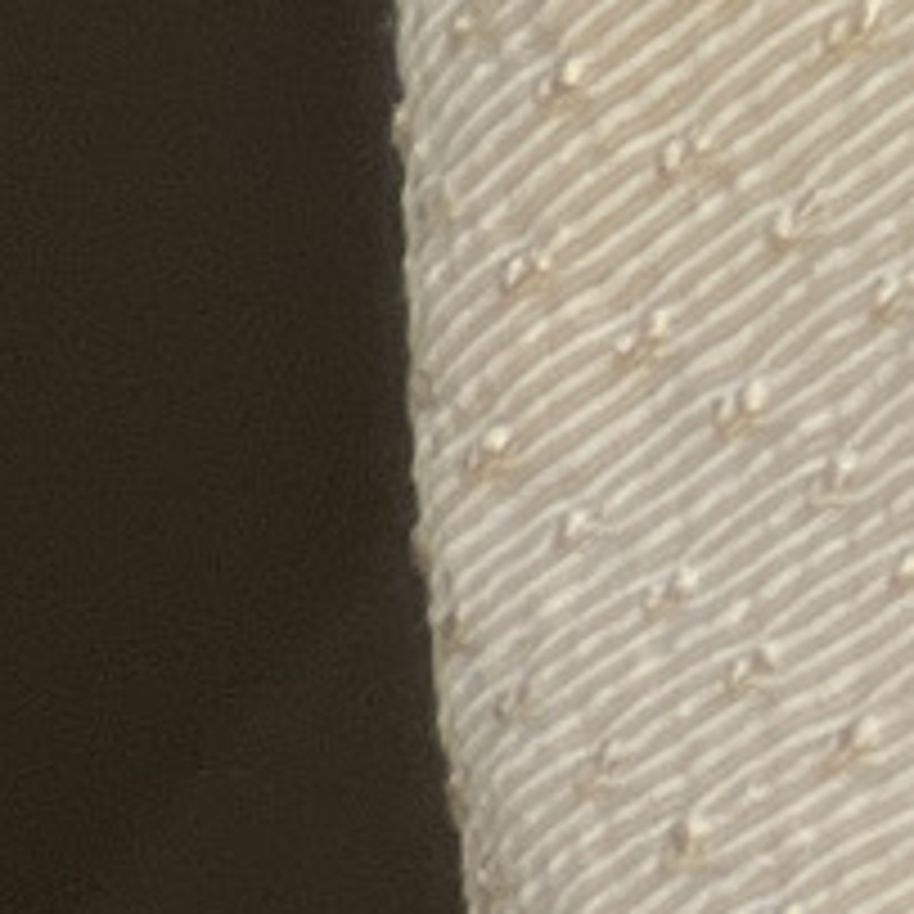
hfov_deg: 6.6
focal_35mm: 200
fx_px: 5975
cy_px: 3336
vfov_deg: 7.1
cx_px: -2936
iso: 25
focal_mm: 2.71
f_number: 2.2
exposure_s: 1/129
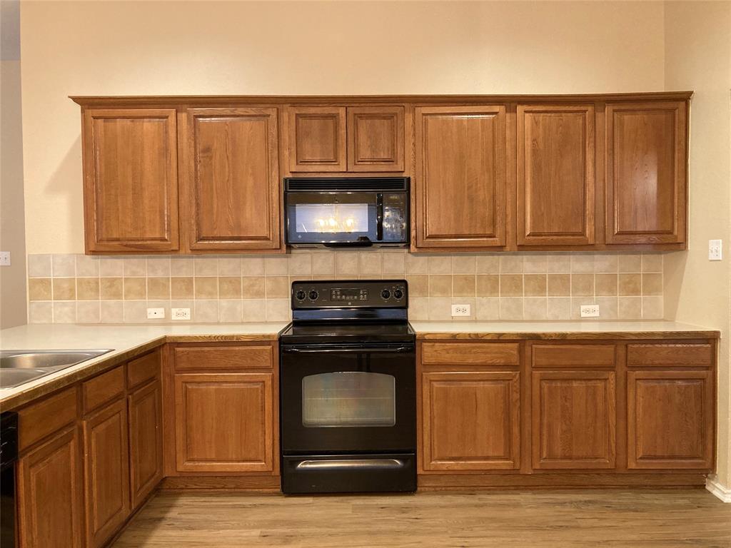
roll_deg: +1.5
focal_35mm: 28
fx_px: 591
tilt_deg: -1.2
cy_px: 274
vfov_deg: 49.7
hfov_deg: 63.4
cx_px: 366
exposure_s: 1/60
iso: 250
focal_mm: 3.99
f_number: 1.8
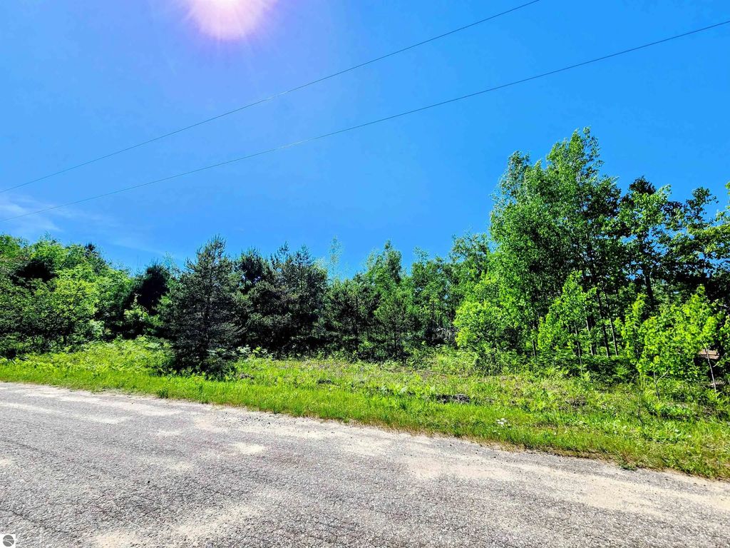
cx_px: 365
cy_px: 274
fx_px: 274
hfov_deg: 106.2
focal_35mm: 13
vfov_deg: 89.9
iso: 50
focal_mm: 2.2
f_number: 2.2
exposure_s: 1/1126
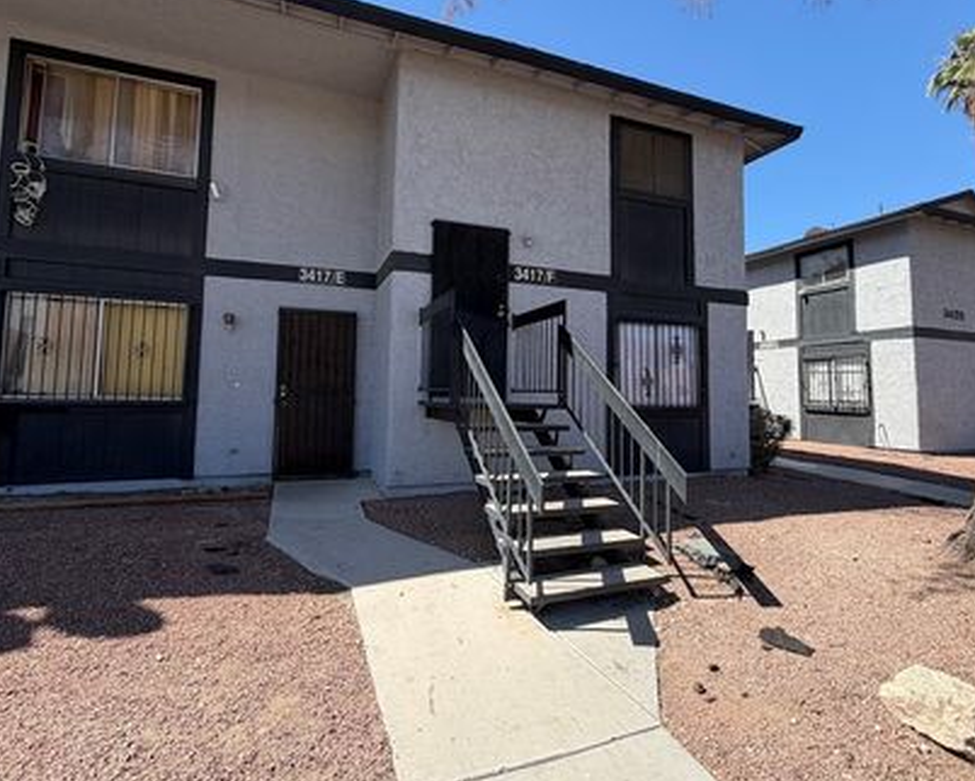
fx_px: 491
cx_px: 478
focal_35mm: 17
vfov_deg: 76.9
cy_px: 358
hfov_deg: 89.6
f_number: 2.2
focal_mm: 2.22
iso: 40
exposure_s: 1/770
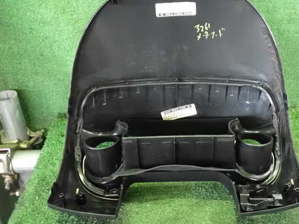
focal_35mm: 40
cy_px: 94
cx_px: 176
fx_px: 346
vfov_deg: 35.9
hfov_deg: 46.6
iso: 1600
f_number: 2.3
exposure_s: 1/50
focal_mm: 5.4
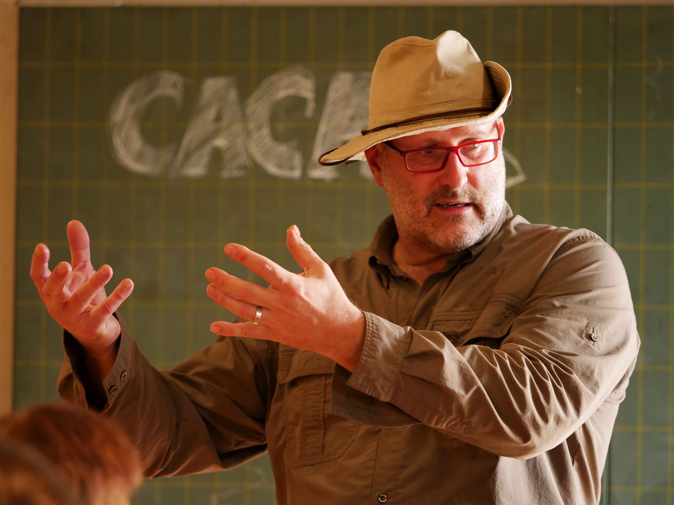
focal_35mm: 300
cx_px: 337
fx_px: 5841
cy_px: 252
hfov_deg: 6.6
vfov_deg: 5.0
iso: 1600
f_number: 2.8
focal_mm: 150
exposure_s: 1/80
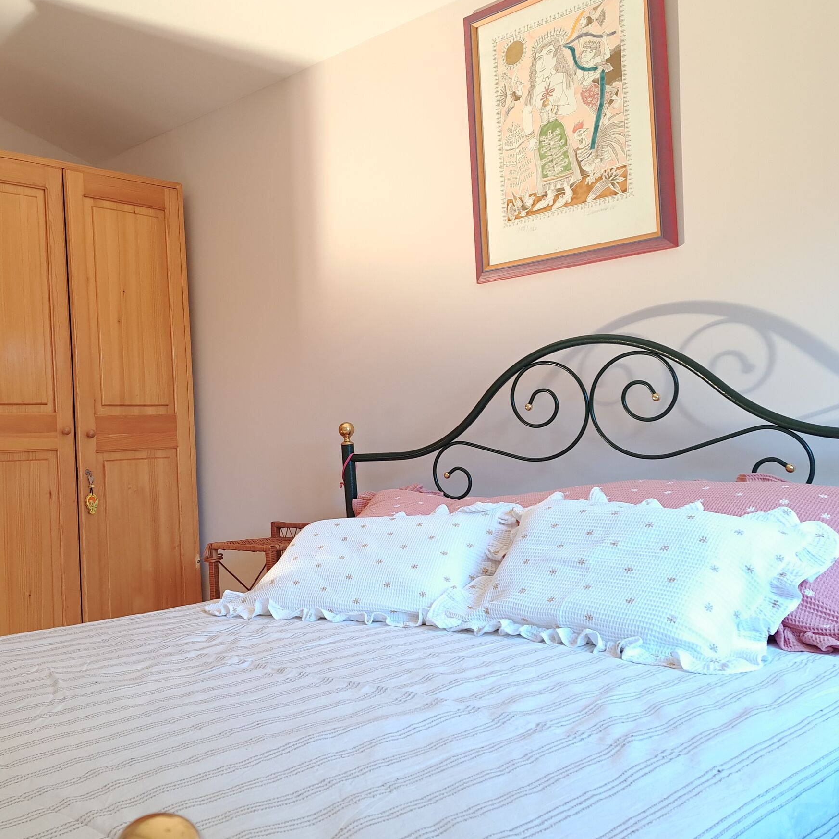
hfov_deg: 47.5
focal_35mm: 34
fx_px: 932
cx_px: 266
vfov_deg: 48.5
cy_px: 418
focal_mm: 5.23
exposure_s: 1/50
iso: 125
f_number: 1.8
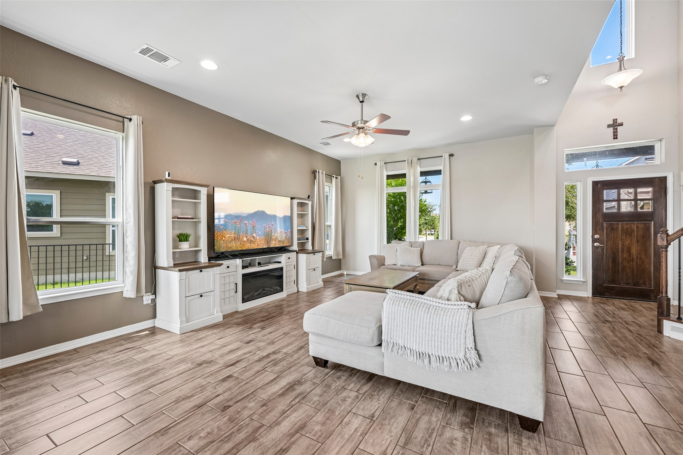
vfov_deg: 77.3
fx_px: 285
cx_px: 342
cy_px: 228
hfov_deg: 100.4
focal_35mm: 15
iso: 100
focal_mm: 15
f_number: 6.7
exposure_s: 1/15
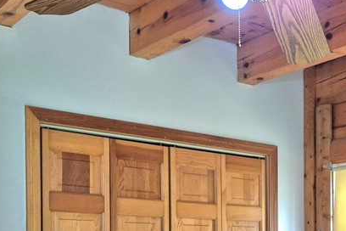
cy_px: 268
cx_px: 368
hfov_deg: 30.4
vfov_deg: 21.2
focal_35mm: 60
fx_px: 577
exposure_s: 1/120
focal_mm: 5.4
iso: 160
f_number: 1.8
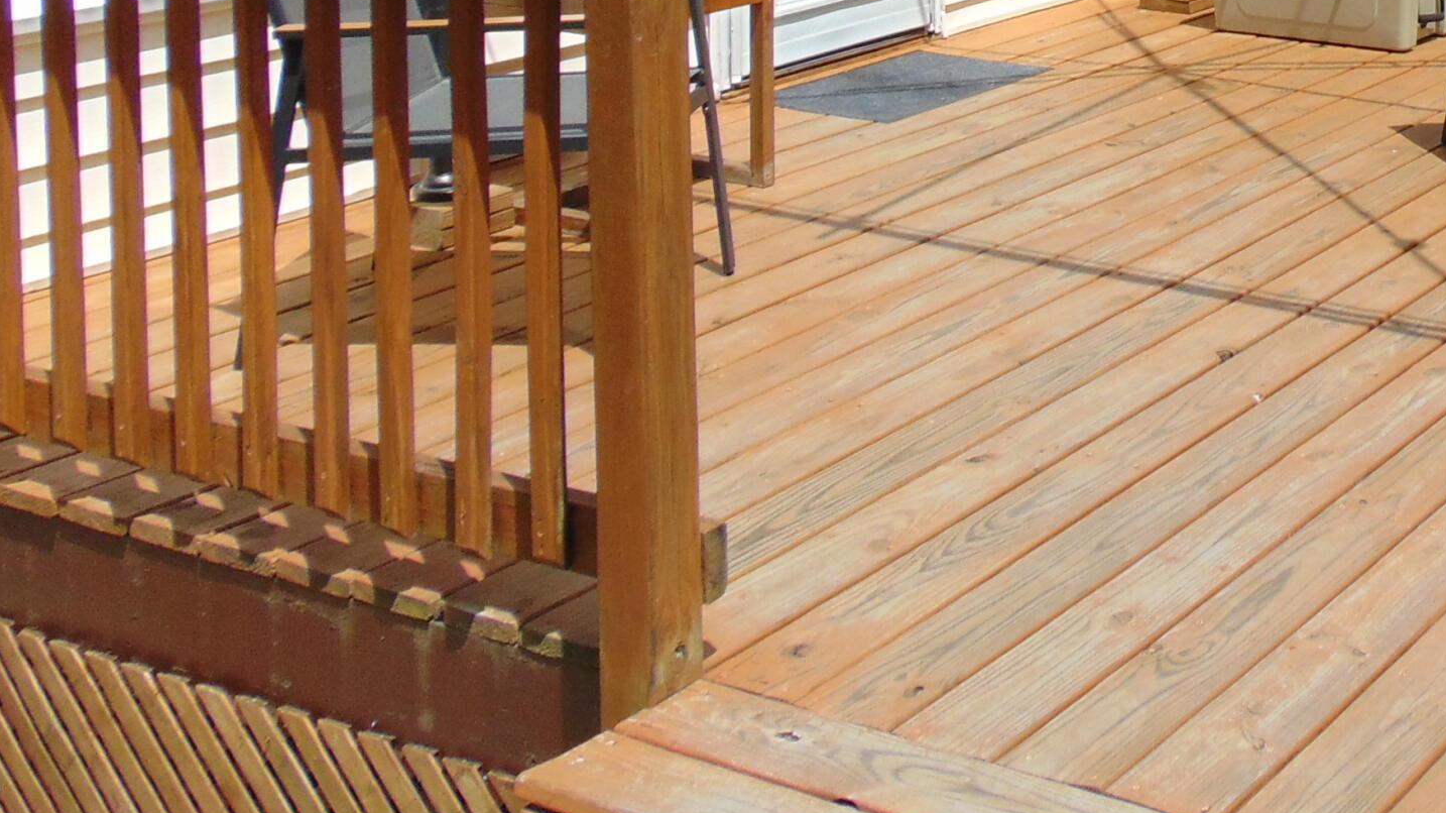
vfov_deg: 19.4
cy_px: -252
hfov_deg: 34.3
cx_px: 1334
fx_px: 2185
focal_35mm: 57
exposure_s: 1/200
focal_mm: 4.5
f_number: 7.7
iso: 80
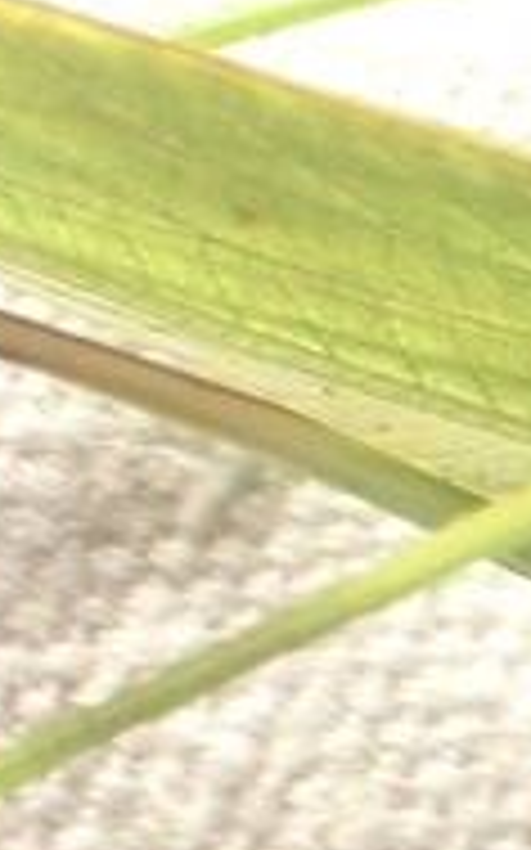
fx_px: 8296
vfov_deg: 5.9
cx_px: 1300
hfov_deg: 3.6
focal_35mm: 358
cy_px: 774
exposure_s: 1/100
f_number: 4.9
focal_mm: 18
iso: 500
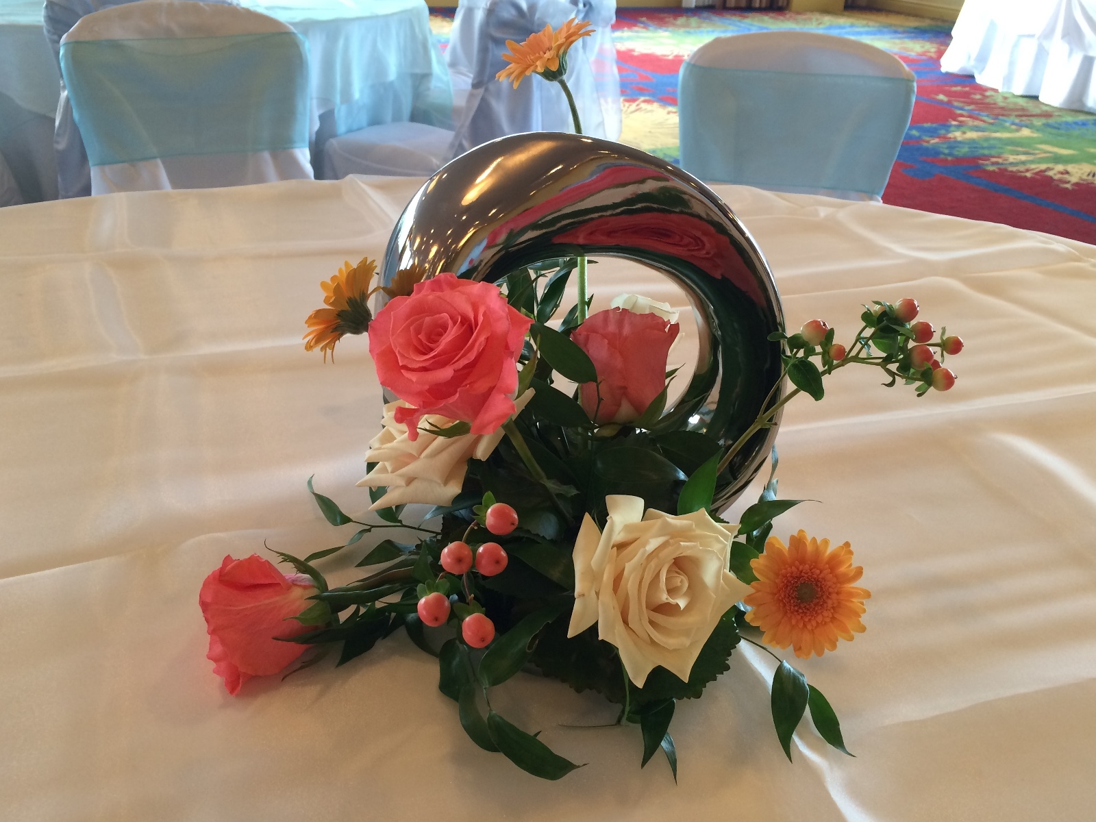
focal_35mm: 29
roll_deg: -3.7
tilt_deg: -27.4
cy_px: 411
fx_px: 918
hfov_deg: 61.7
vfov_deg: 48.2
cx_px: 548
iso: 100
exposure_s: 1/30
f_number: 2.2
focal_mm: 4.15
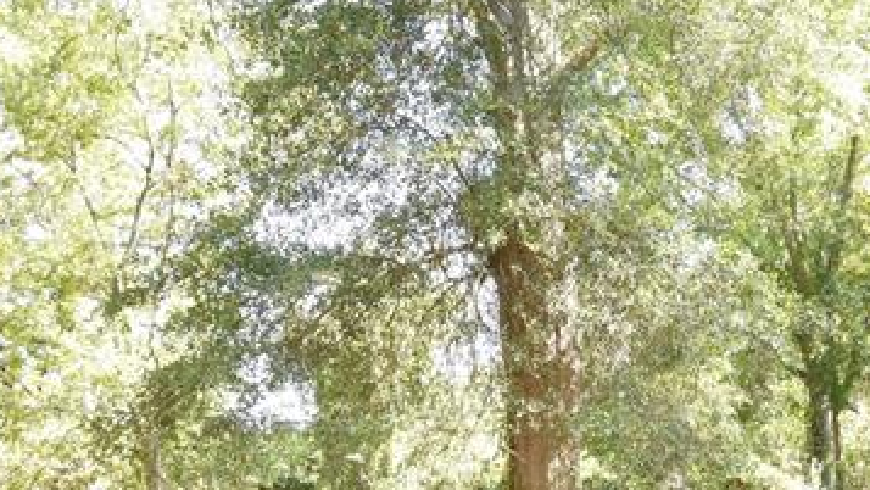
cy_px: 475
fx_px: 1038
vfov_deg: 25.4
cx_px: 512
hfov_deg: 45.3
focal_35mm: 45
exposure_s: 1/15
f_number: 11
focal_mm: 10
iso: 400
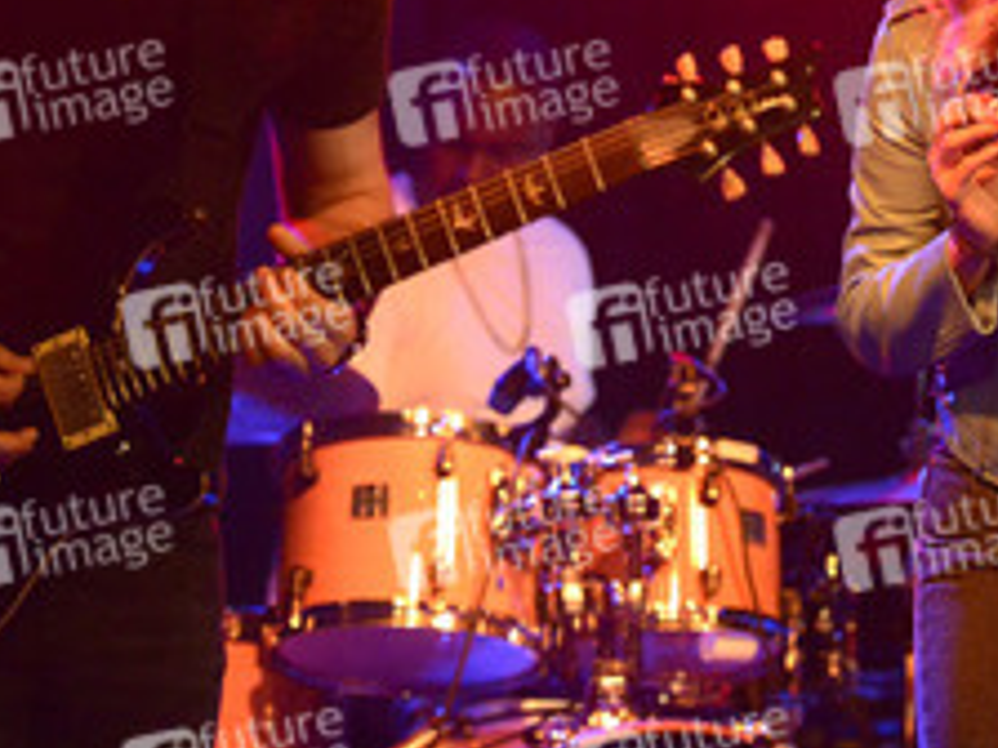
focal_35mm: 151
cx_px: 564
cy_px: 205
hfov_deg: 13.1
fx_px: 4353
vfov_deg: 9.8
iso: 8063
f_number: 2.8
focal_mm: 78
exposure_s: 1/250
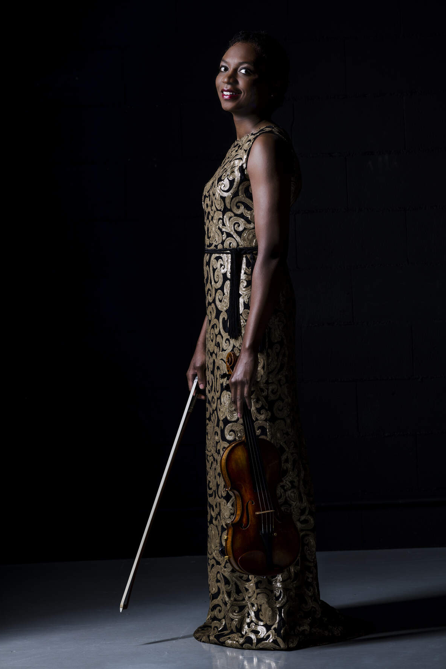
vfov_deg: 19.3
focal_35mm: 106
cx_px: 223
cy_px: 334
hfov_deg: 12.9
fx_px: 1969
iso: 100
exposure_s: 1/100
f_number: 8
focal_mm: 105
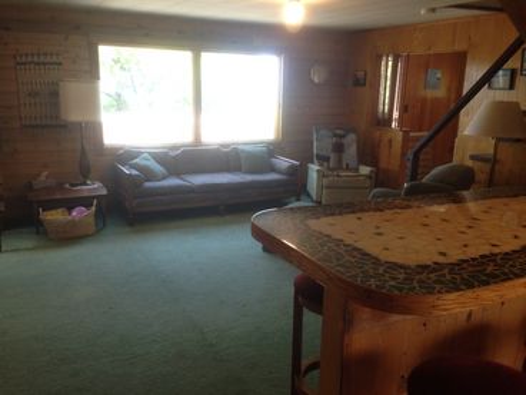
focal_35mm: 33
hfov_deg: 55.4
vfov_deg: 42.9
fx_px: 501
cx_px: 263
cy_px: 198
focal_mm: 4.12
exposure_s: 1/20
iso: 80
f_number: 2.4
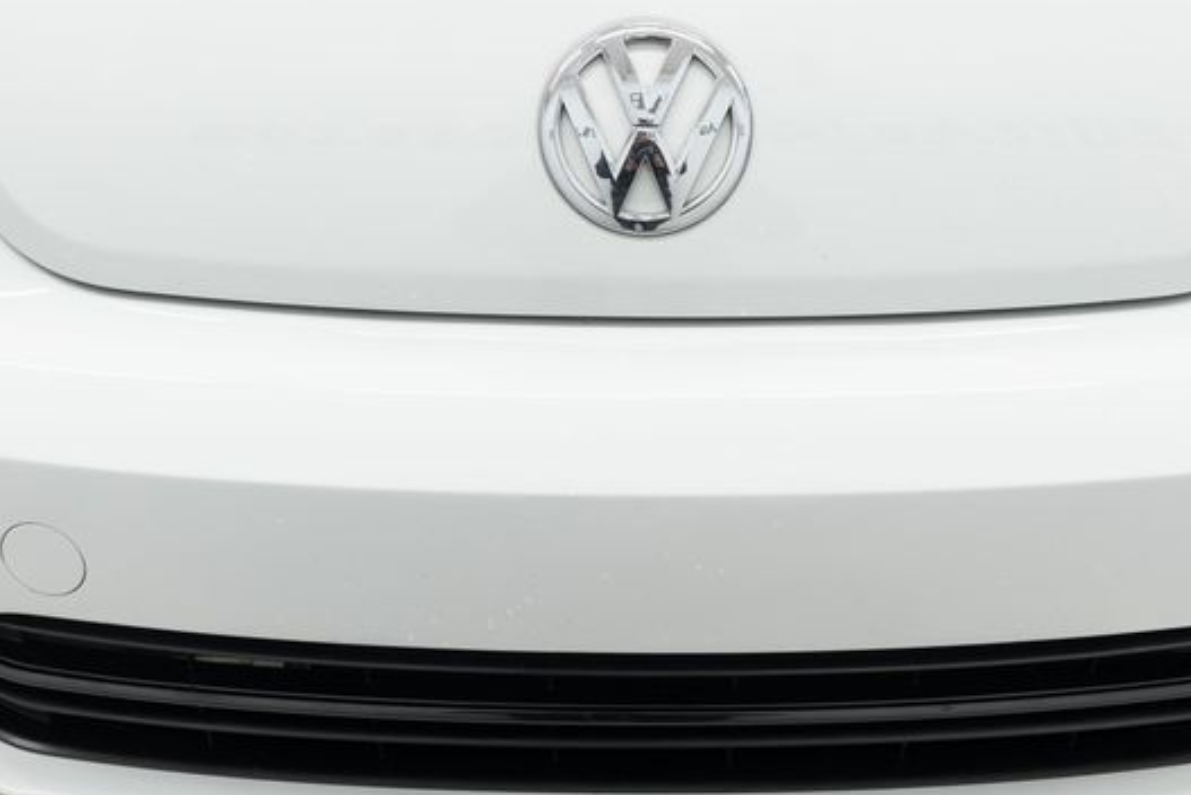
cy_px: 473
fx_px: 1688
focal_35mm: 51
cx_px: 651
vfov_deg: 26.5
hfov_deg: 38.8
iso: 250
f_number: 3.2
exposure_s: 1/40
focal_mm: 28
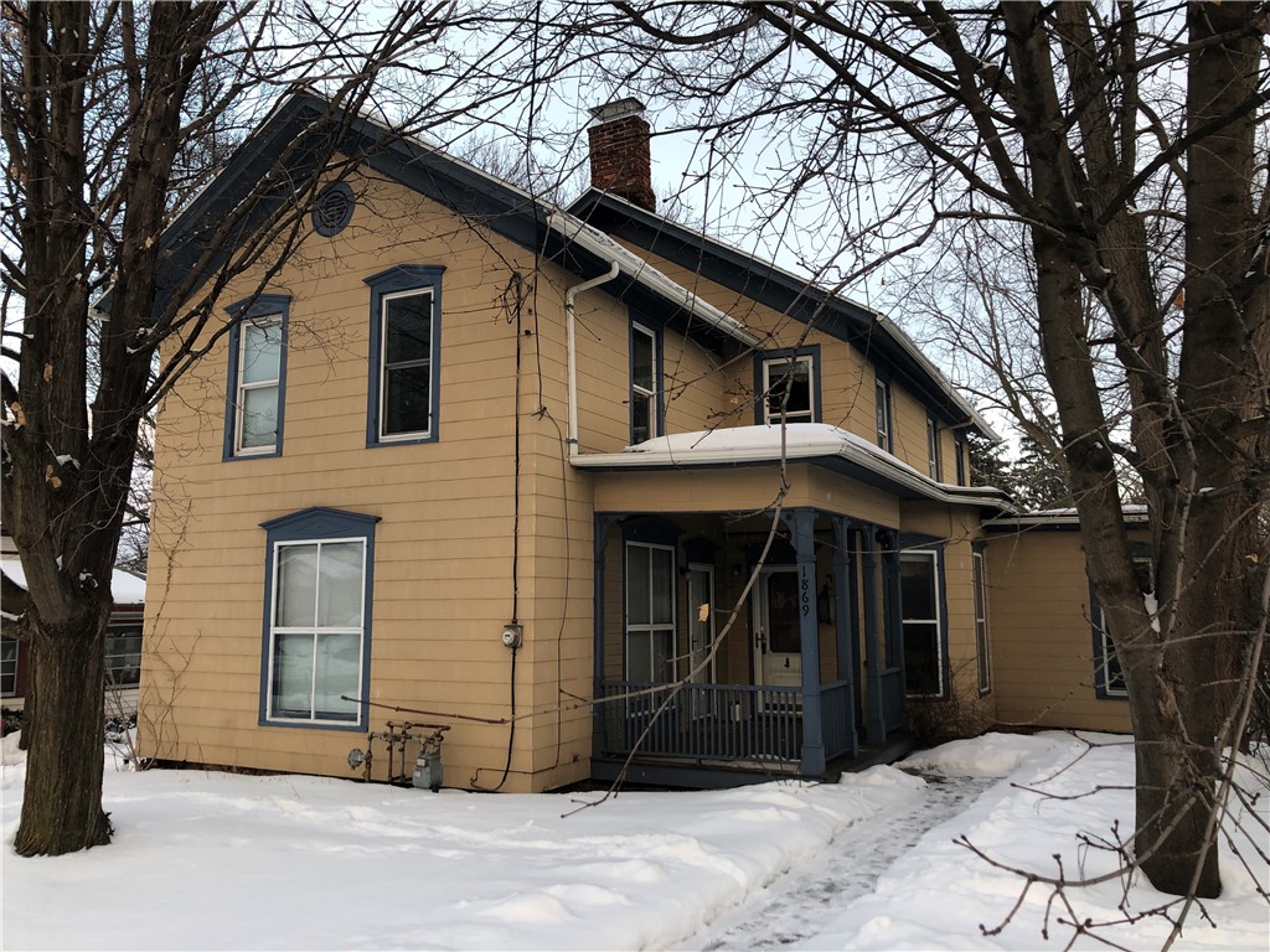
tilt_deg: +4.8
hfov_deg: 63.4
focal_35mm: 28
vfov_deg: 49.7
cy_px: 476
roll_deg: -0.3
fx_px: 1027
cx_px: 635
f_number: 1.8
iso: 32
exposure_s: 1/120
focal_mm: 3.99
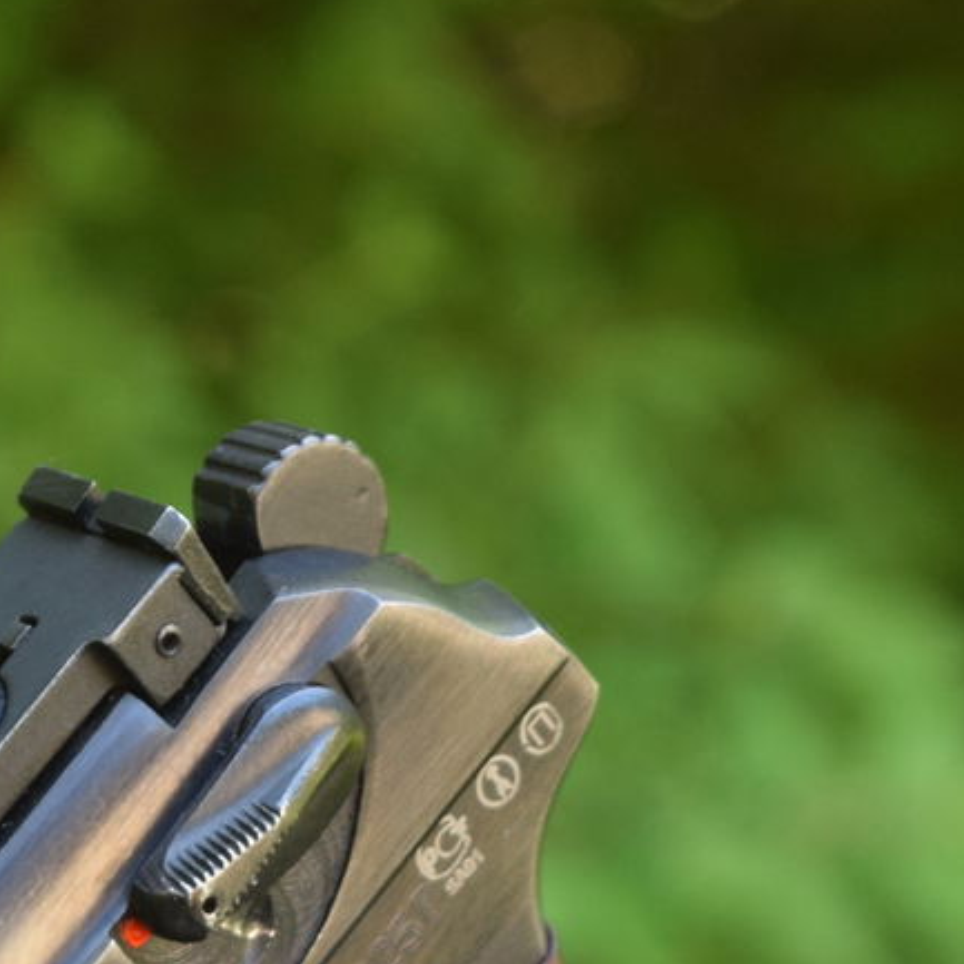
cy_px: 1411
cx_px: 156
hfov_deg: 5.6
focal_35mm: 311
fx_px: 9795
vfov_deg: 5.6
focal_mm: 55
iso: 500
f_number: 5.6
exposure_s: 1/60
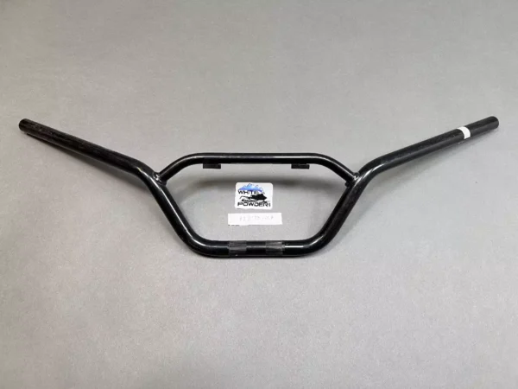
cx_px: 259
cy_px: 194
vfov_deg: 53.1
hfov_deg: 67.3
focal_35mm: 26
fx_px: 389
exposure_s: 1/50
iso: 80
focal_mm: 5.7
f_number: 1.5
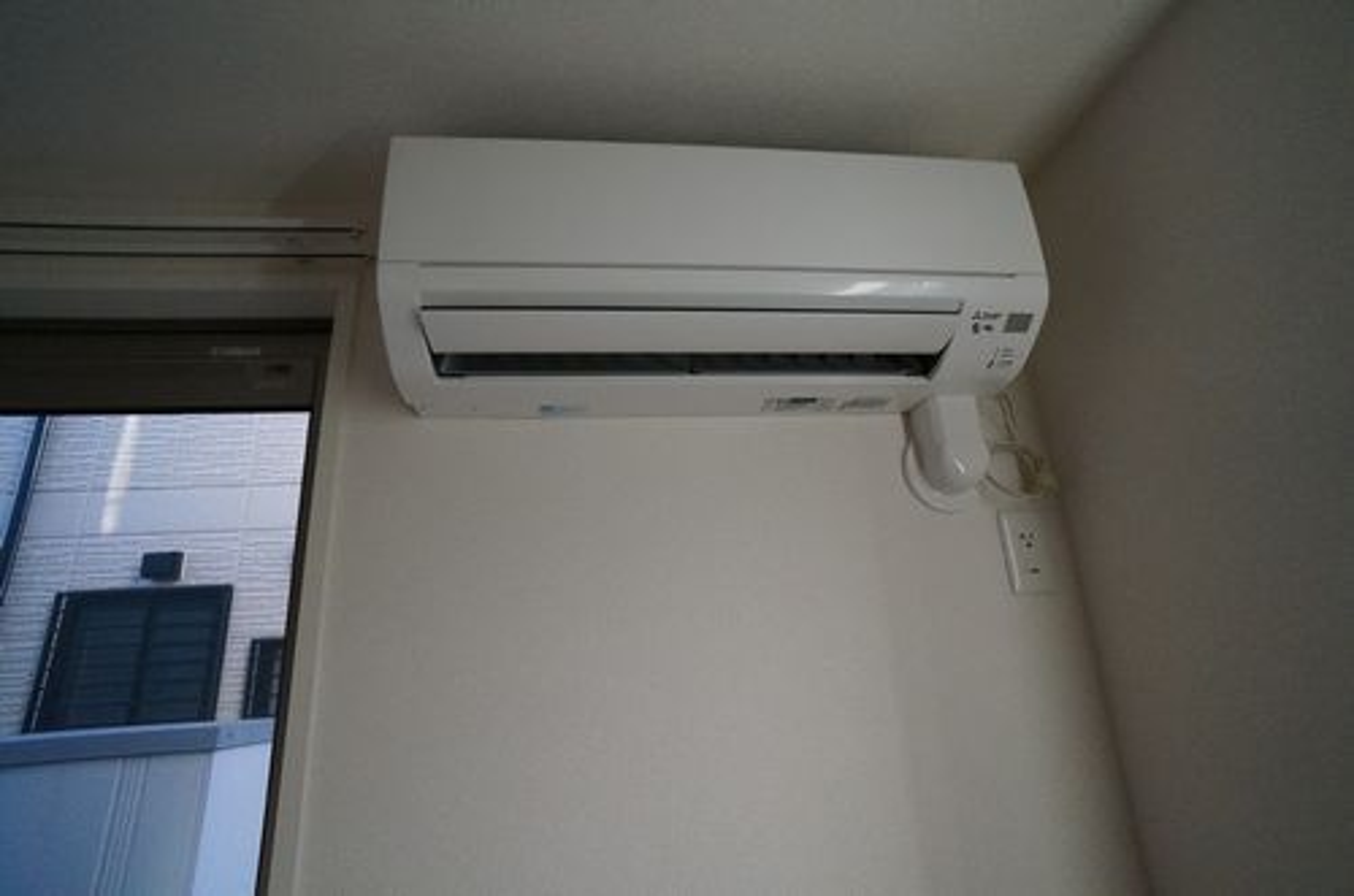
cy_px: 448
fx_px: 901
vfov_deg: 52.9
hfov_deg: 73.9
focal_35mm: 24
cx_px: 677
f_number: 8
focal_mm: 16
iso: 3200
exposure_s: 1/250
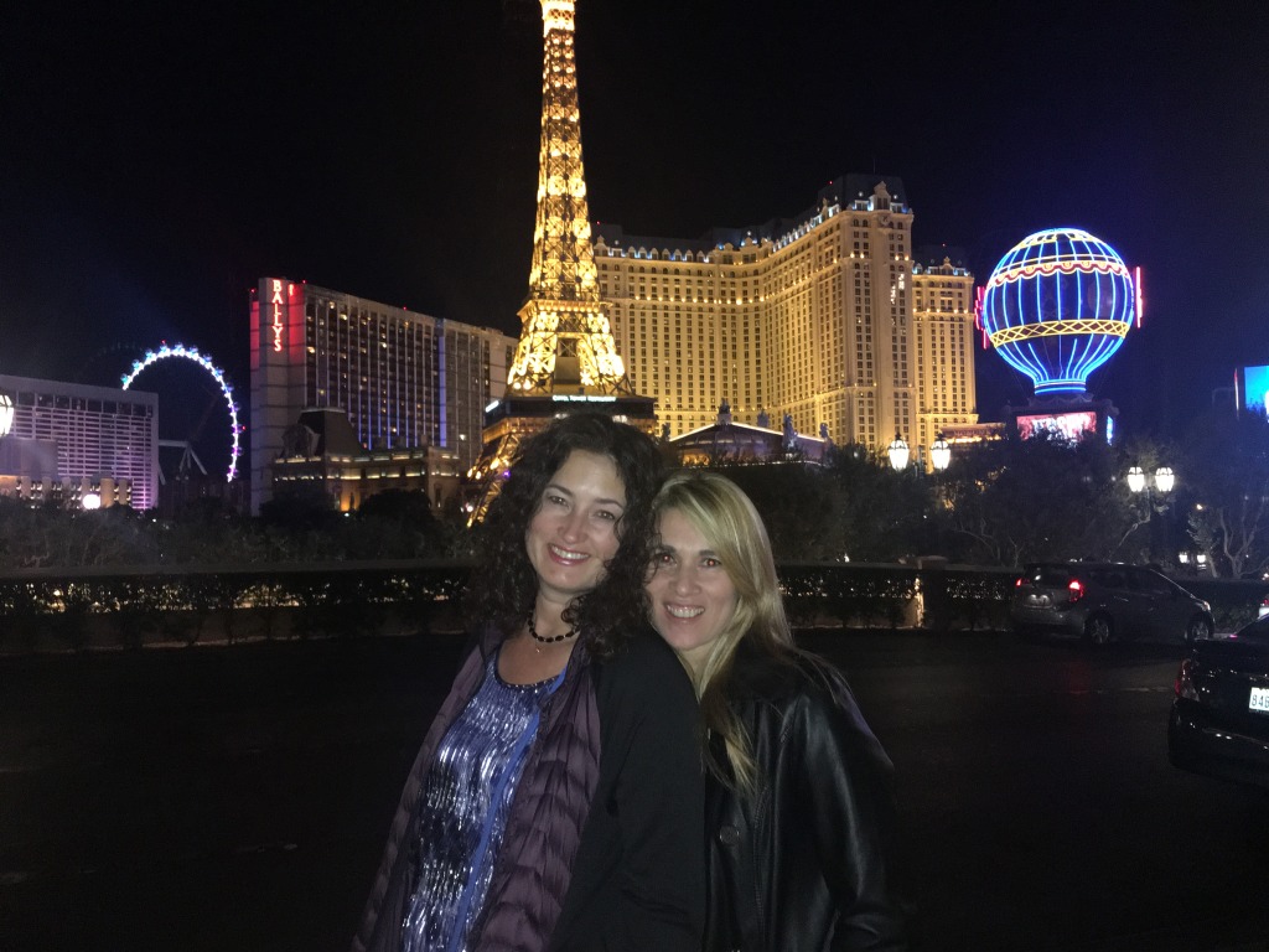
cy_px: 476
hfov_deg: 61.7
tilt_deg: +3.3
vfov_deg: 48.2
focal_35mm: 29
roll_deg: +1.9
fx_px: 1063
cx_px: 634
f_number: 2.2
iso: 320
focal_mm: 4.15
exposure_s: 1/16
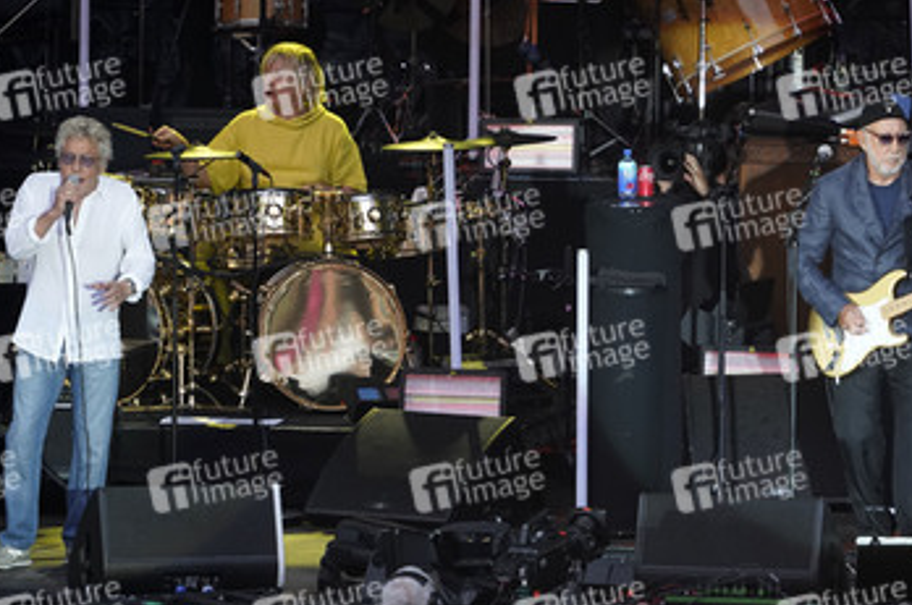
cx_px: 512
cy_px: 285
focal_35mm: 586
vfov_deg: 2.3
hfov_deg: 3.5
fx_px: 14825
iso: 3200
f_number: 6.3
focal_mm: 452
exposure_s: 1/1250
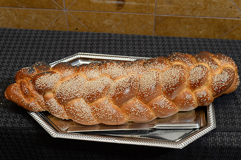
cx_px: 120
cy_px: 80
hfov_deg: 39.6
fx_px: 335
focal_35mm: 50
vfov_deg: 27.0
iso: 1000
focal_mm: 50
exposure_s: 1/160
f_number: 4.5
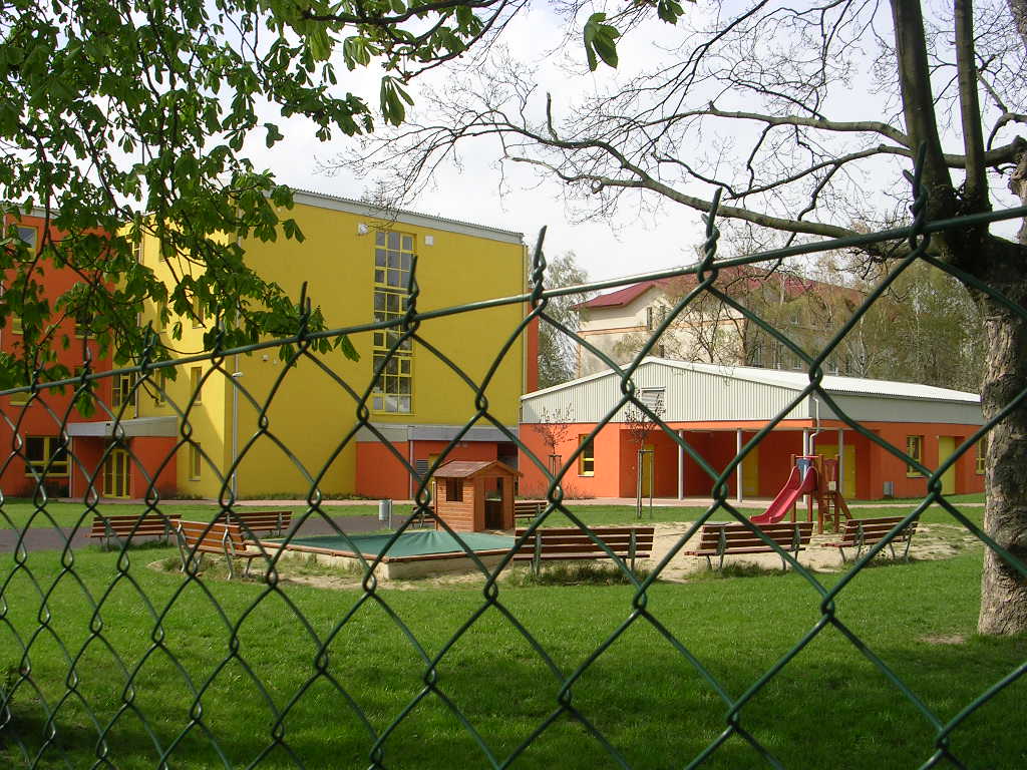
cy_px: 385
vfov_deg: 37.7
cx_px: 514
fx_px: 1127
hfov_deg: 49.0
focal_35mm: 38
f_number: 5.6
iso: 50
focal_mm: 5.8
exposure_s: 1/266
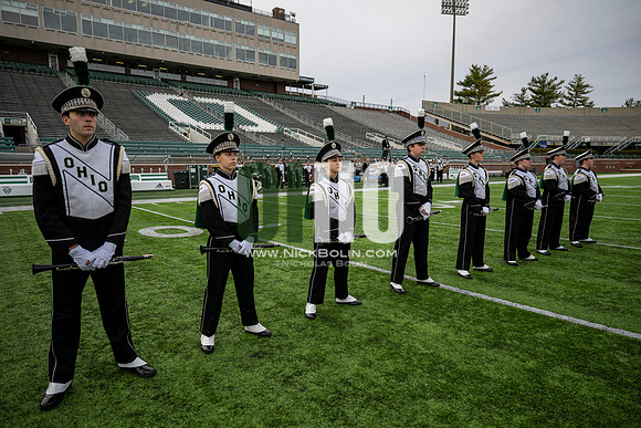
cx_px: 320
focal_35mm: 24
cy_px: 214
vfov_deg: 53.2
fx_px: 427
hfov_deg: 73.7
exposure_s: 1/500
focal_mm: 24
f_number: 2.8
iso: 125
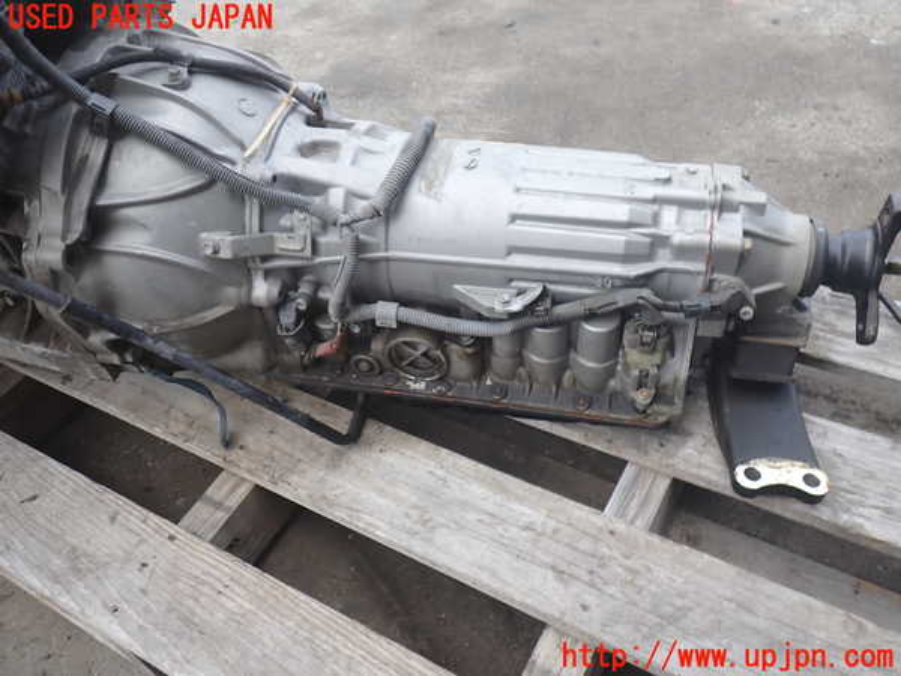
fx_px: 781
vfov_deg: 46.8
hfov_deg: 60.0
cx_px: 450
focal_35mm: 30
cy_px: 338
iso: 100
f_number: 2.3
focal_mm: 5.4
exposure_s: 1/320
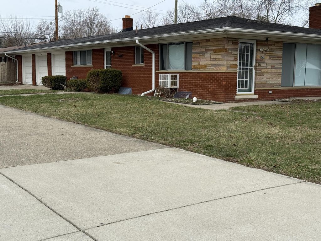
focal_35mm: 48
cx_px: 160
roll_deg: -1.1
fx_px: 445
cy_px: 120
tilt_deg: -5.3
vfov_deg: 30.3
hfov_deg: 39.7
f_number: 1.78
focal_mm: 6.76
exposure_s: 1/3534
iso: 80
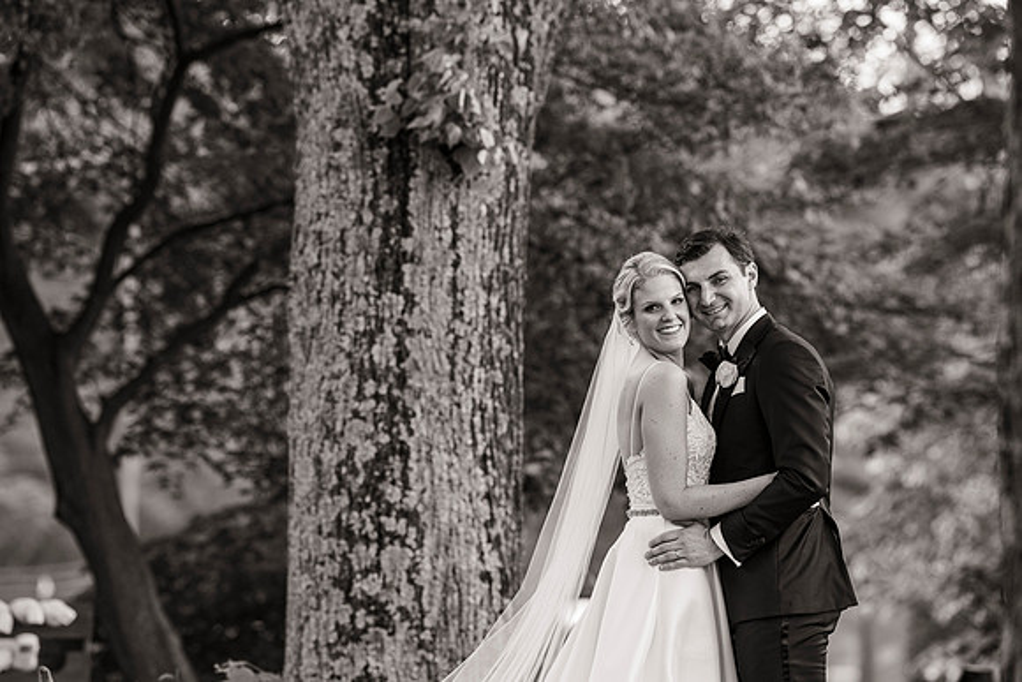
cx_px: 511
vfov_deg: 6.9
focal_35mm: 200
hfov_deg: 10.3
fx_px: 5679
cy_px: 341
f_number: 4.5
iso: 1000
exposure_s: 1/400
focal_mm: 200
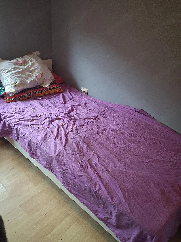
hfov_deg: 51.4
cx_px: 90
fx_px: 188
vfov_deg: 65.3
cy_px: 121
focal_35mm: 27
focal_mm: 4
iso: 500
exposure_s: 1/50
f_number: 1.8
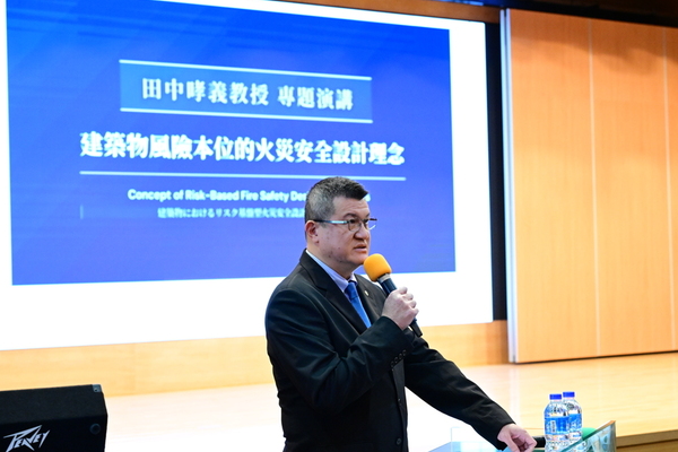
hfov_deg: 28.8
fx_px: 1318
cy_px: 236
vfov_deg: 19.5
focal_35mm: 70
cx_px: 373
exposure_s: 1/100
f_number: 4.5
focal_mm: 60
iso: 5000
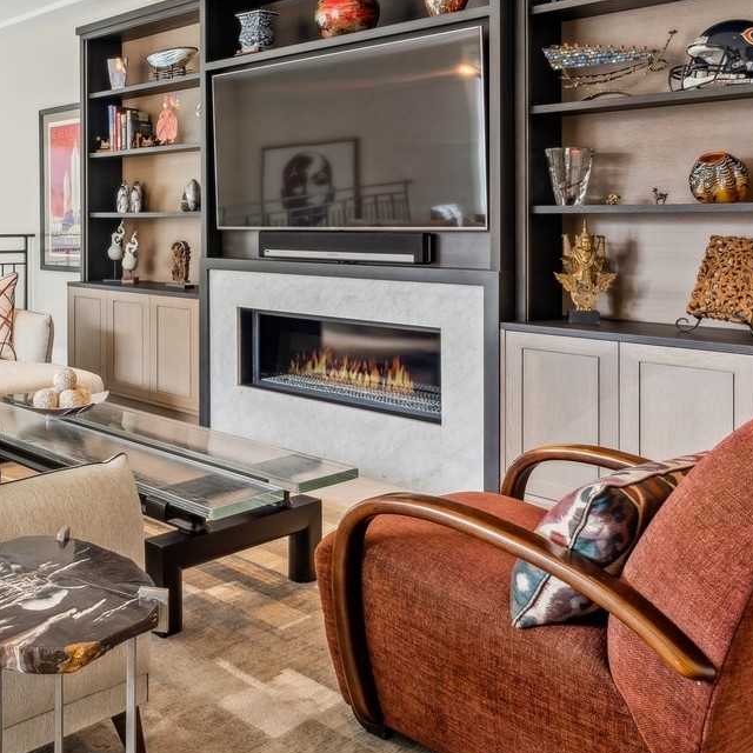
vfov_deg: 47.4
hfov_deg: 43.0
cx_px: 35
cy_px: 229
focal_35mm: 34
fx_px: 837
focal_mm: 16
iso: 320
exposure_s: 1/50
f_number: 8
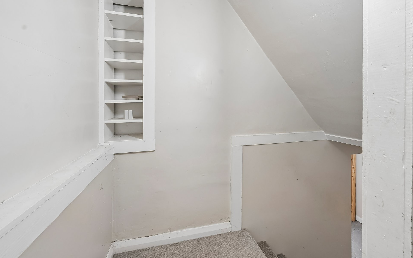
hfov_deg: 109.4
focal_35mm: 13
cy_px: 114
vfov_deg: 82.5
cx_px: 204
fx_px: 146
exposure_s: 1/4
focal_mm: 12
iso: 400
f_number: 8
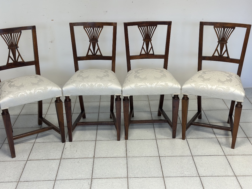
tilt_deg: -23.9
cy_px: 94
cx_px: 126
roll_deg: +1.5
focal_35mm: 48
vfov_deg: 30.3
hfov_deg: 39.7
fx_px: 349
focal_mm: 6.86
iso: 100
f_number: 1.78
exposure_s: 1/100
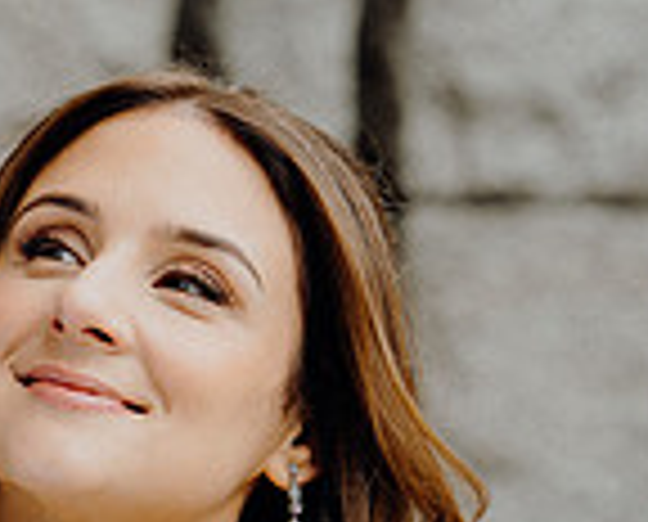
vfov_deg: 6.7
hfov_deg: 8.2
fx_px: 4423
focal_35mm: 230
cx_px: -324
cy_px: 430
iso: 125
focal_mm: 61
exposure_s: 1/160
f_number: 3.5
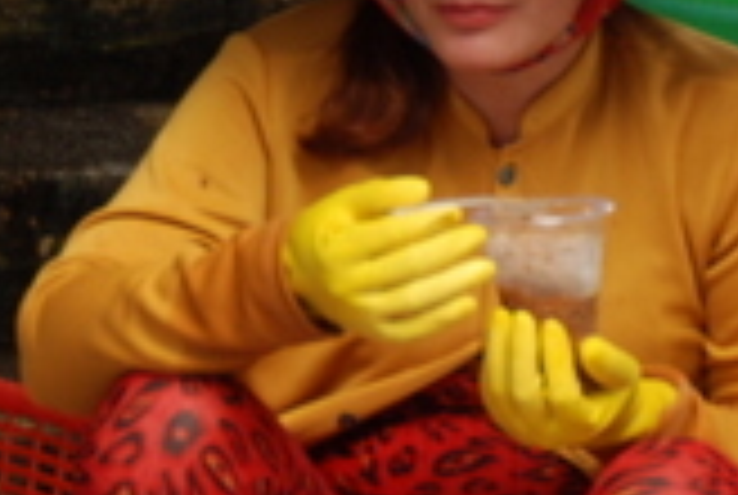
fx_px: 6718
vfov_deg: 4.2
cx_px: 468
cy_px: 824
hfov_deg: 6.3
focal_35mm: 327
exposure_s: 1/50
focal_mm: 35
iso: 100
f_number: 4.2
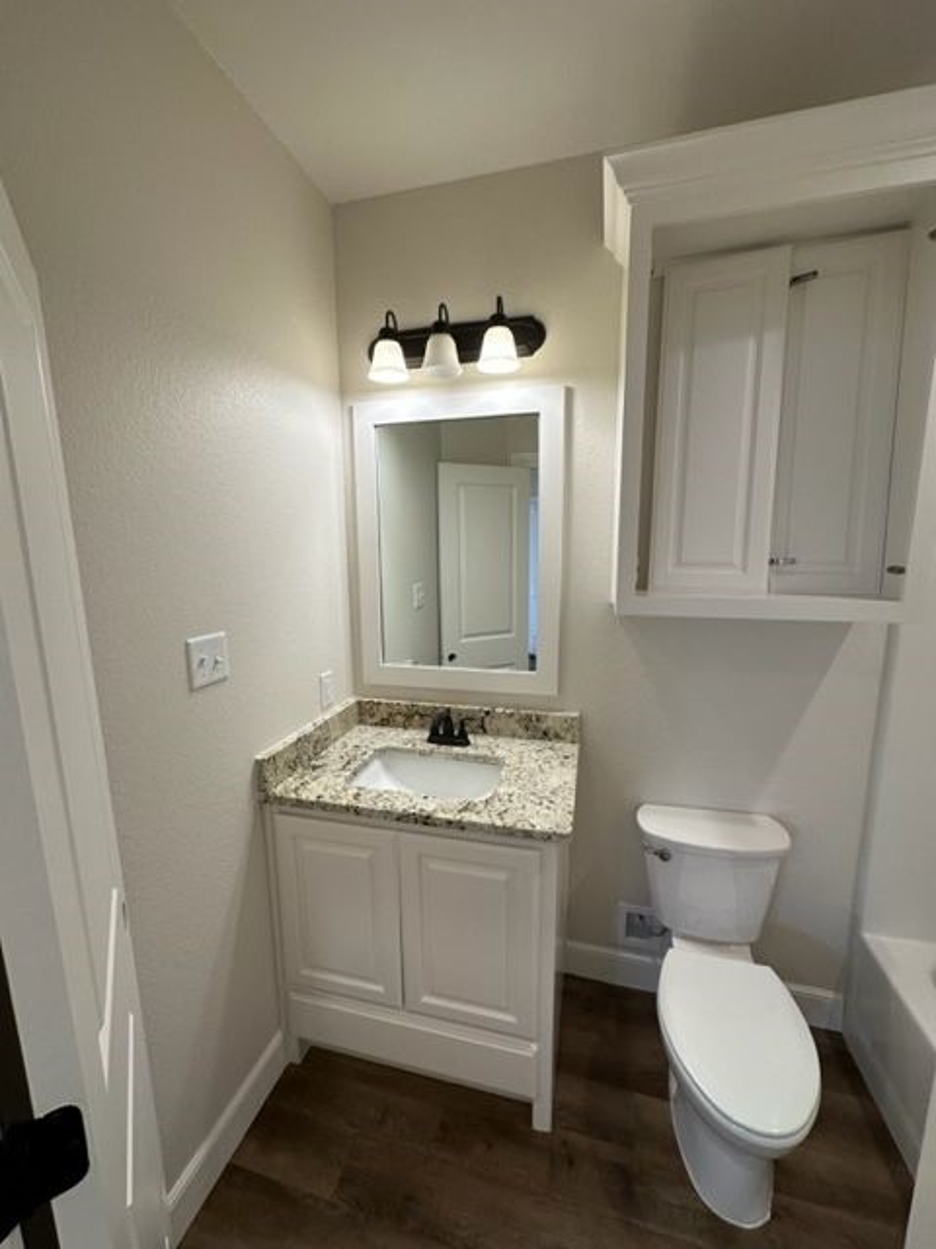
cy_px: 624
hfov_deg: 85.7
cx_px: 468
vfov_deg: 102.1
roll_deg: +1.4
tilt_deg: -10.7
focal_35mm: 14
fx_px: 505
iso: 100
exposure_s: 1/120
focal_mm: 2.22
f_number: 2.2
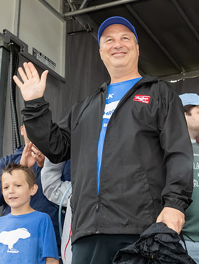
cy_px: 114
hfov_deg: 19.3
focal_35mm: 74
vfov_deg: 26.3
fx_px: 566
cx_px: 208
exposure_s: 1/250
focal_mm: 23
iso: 4000
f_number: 8
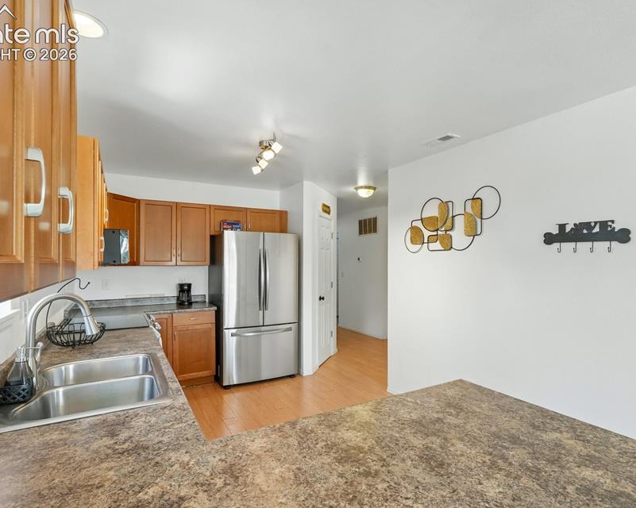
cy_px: 261
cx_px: 330
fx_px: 339
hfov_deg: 86.4
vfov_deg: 73.7
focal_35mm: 18
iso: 800
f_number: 8
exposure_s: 1/15
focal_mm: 10
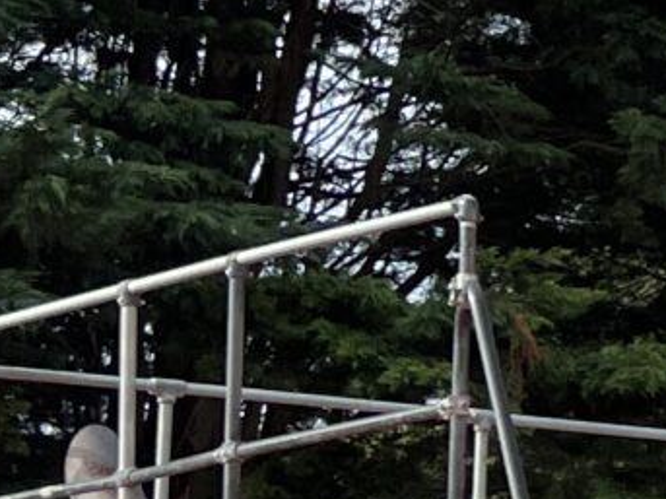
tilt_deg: +7.9
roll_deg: -0.8
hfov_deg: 8.5
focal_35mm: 194
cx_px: 2027
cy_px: 369
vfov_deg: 7.6
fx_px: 3731
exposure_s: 1/2353
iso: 50
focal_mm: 5.7
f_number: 1.5
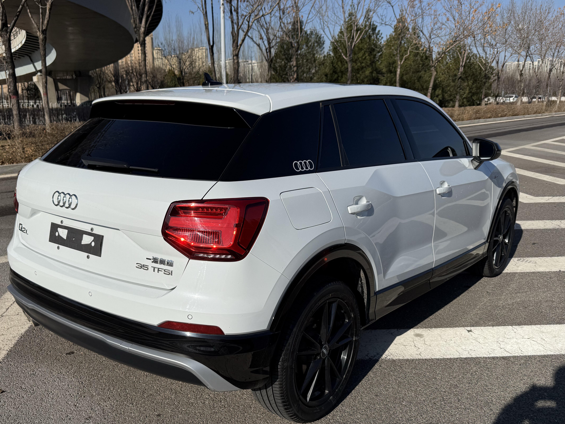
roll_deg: +0.6
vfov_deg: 44.0
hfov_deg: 56.7
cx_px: 257
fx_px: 522
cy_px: 245
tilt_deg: -14.8
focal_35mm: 32
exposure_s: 1/10309
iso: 80
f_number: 1.78
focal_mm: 6.76
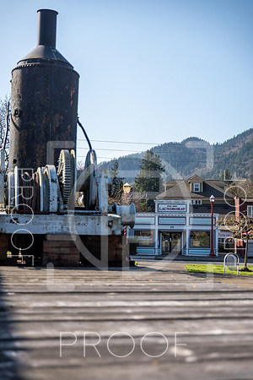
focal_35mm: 58
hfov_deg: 23.4
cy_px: 190
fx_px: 611
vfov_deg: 34.5
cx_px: 126
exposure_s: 1/4000
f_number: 3.5
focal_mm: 58
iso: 200
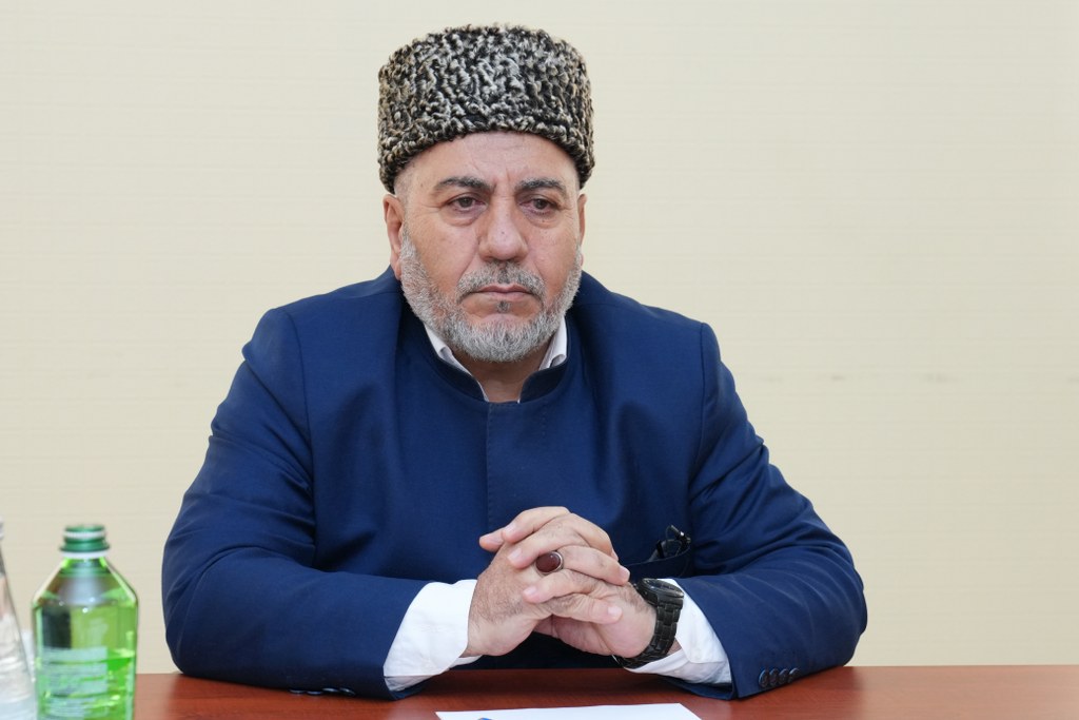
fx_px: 2548
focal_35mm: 85
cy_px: 360
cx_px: 540
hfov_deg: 23.9
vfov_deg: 16.1
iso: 1600
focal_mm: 57
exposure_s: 1/200
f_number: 5
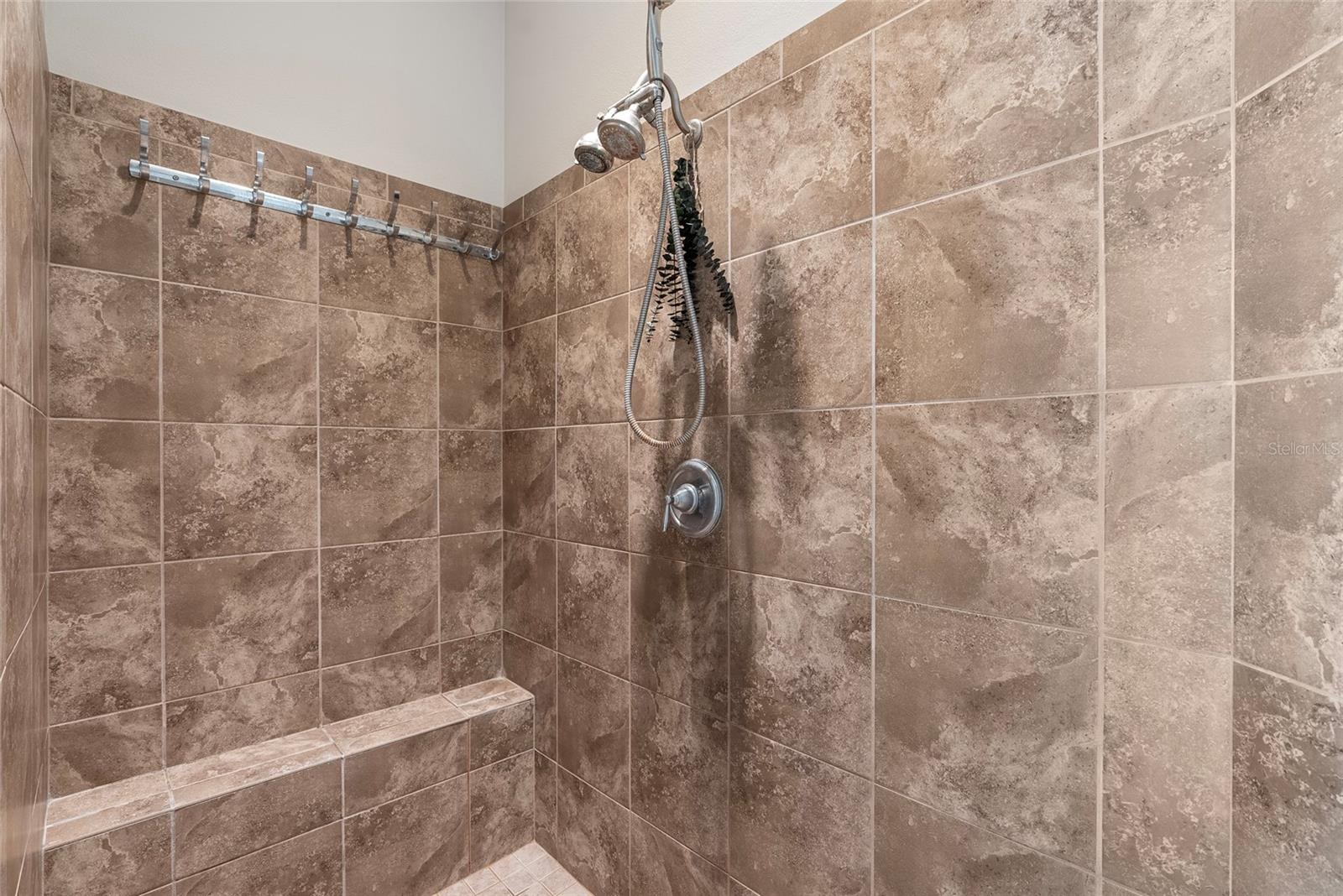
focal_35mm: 16
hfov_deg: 96.7
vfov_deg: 73.8
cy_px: 448
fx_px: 597
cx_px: 672
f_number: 8
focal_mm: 16
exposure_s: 1/5
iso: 400
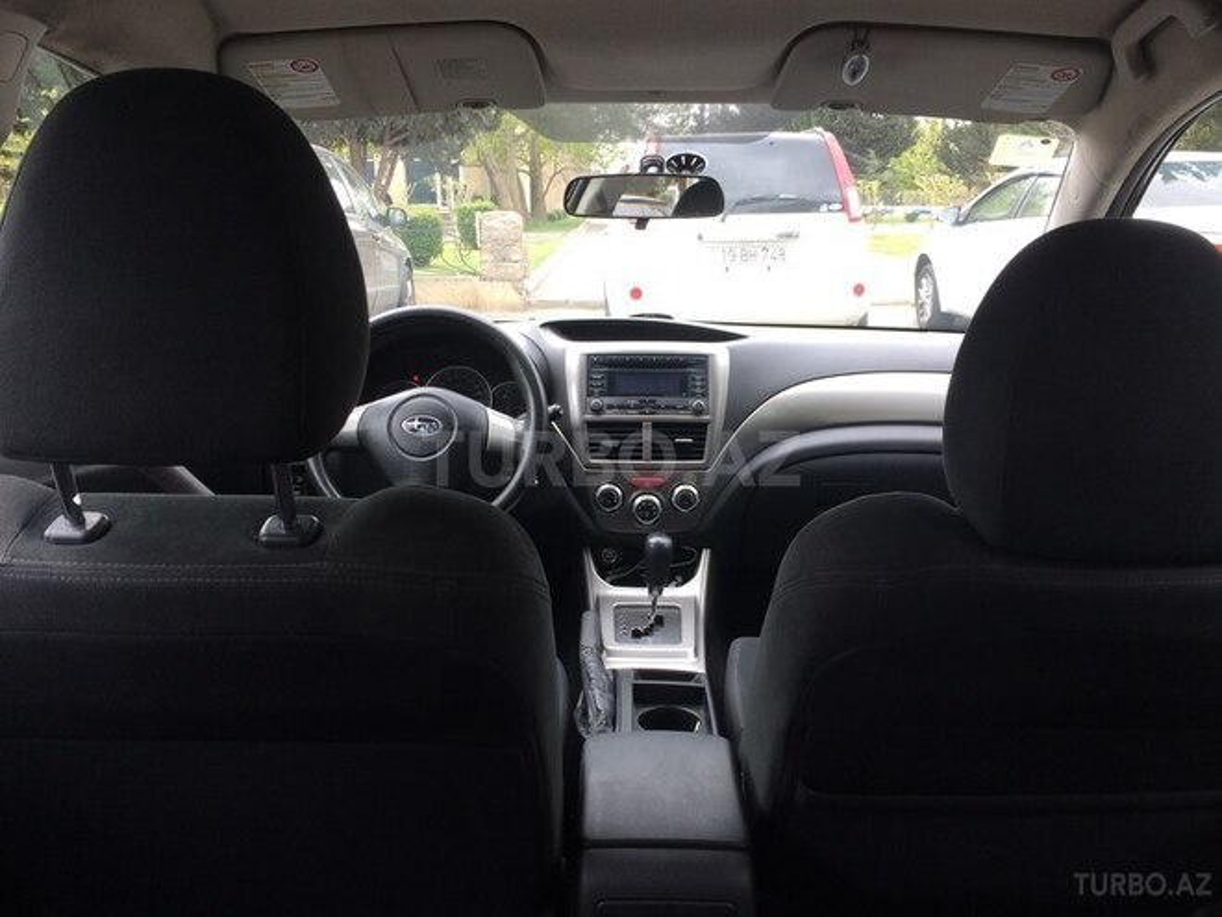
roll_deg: +0.5
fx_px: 1024
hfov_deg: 61.7
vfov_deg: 48.2
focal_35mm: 29
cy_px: 458
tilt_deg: -17.2
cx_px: 611
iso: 32
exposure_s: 1/103
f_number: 2.2
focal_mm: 4.15
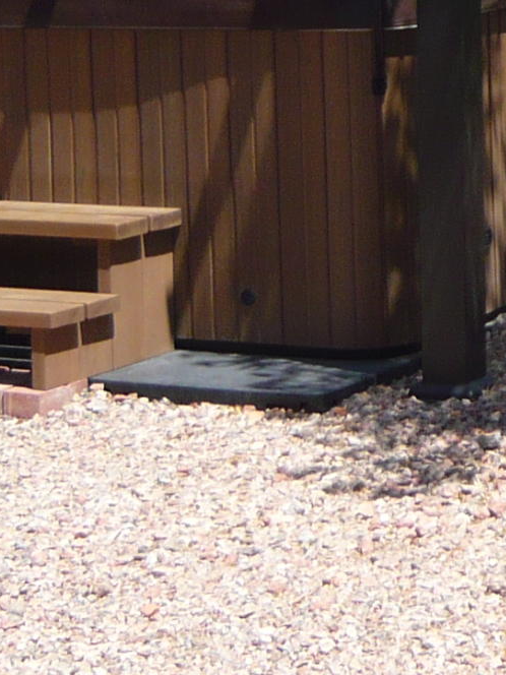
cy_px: -52
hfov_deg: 9.6
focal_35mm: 149
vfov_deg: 13.0
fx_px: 2904
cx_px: 786
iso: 100
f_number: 8
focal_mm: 5.5
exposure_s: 1/160
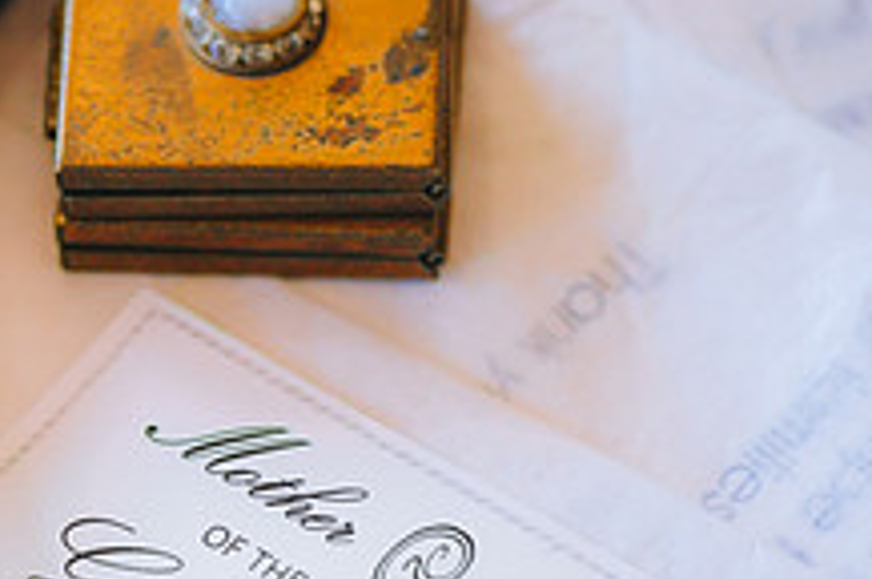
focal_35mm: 281
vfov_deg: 4.9
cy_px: 535
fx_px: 6796
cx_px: 233
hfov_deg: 7.3
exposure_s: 1/320
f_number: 3
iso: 2000
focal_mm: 105
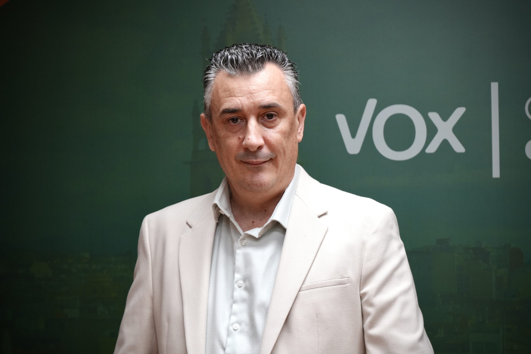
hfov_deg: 28.8
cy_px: 177
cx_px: 266
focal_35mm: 70
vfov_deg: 19.5
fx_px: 1032
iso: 2000
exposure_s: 1/160
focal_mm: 70
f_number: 5.6
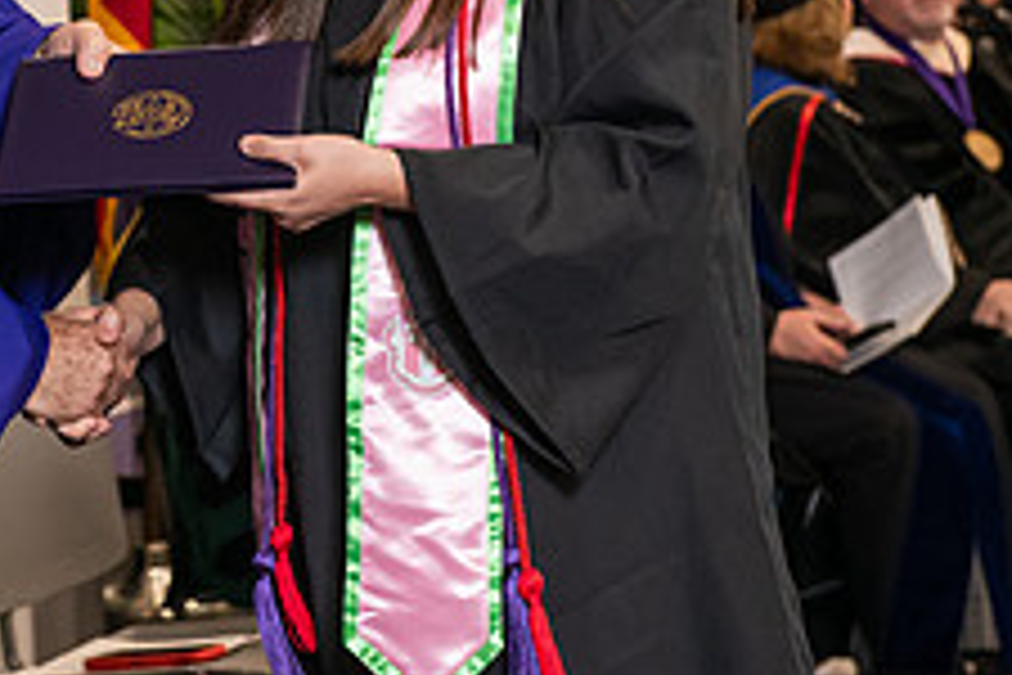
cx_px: -4
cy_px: -61
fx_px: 4779
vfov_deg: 8.0
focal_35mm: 170
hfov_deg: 12.0
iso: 1600
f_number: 5
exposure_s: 1/125
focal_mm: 66
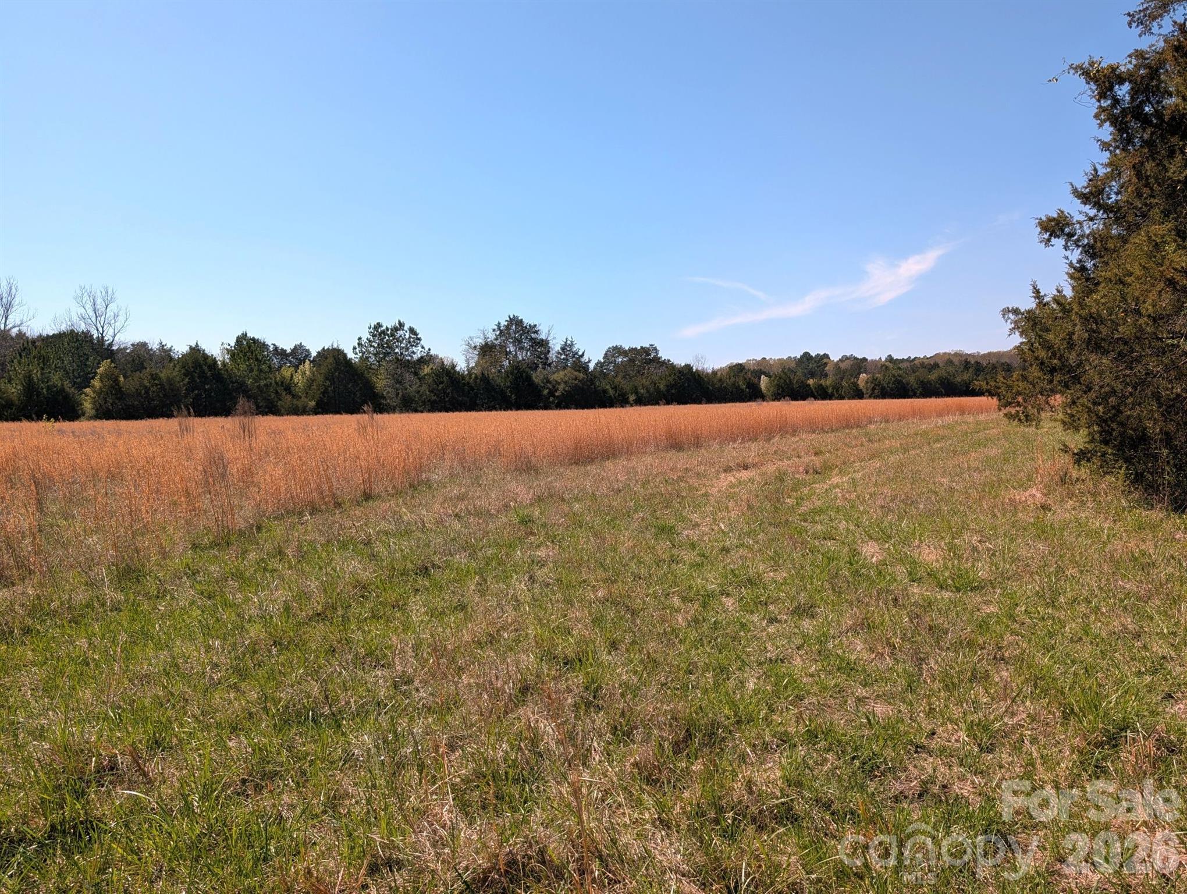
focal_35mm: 24
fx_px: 824
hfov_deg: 71.5
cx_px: 594
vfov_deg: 56.9
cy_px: 447
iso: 21
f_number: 1.68
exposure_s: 1/1178
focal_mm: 6.9
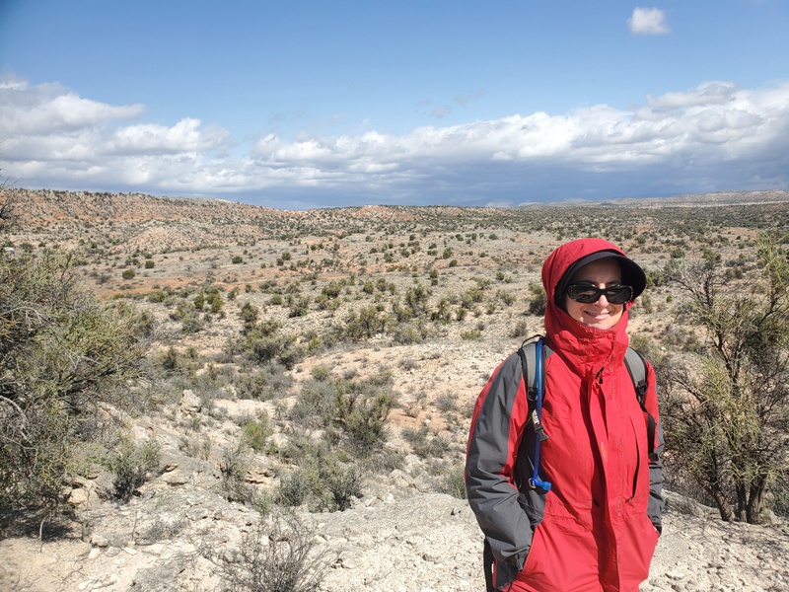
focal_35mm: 26
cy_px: 296
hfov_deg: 67.3
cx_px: 394
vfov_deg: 53.1
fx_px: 593
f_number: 2.4
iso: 50
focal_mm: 4.3
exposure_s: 1/1457
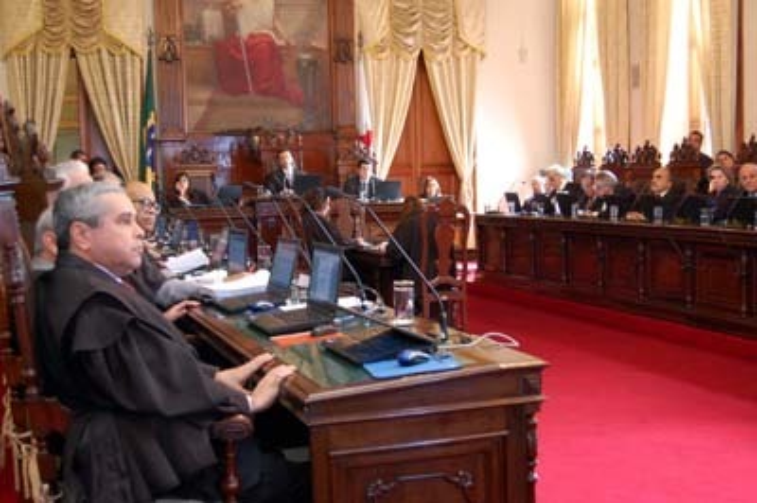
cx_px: 378
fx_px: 1072
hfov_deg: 38.9
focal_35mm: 51
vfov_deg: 26.4
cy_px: 252
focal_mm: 34
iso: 1600
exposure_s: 1/30
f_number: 4.5
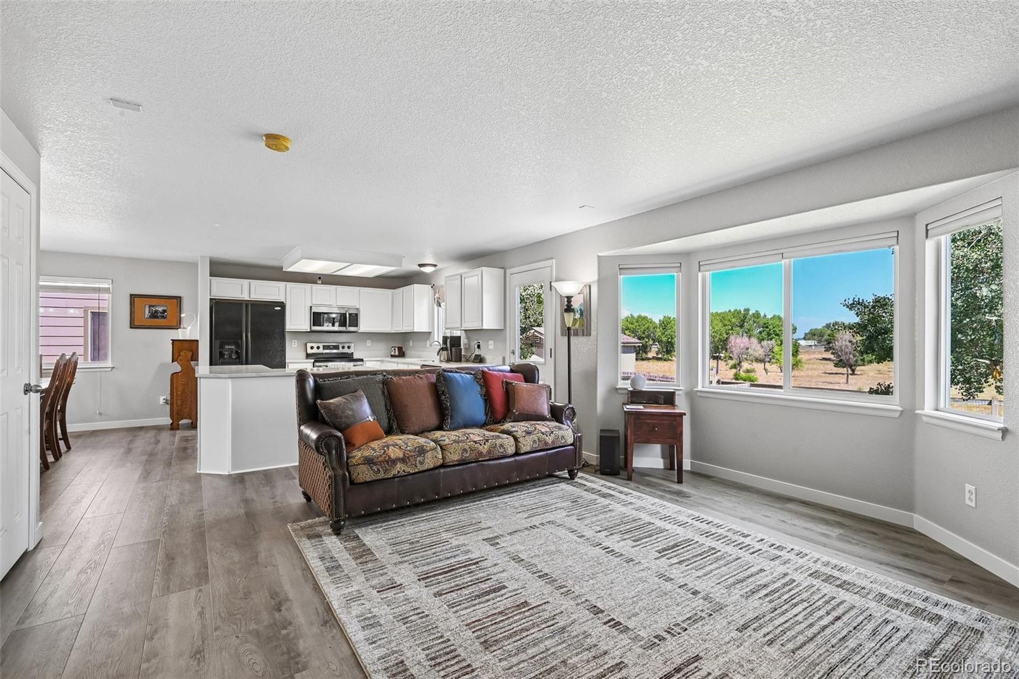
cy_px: 340
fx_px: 467
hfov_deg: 95.0
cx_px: 510
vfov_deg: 72.0
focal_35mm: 16
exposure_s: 1/30
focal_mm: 16.5
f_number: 10
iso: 400
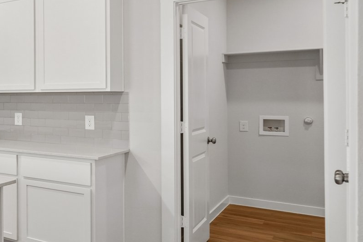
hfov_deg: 34.8
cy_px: 102
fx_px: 413
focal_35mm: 41
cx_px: -98
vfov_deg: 32.6
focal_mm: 16
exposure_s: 1/25
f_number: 8
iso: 400
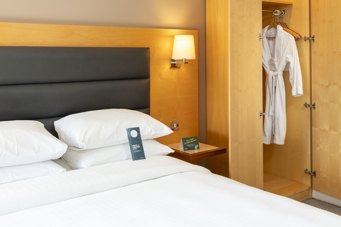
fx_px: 379
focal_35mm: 40
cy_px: 114
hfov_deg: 48.5
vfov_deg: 33.4
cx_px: 170
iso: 125
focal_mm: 40
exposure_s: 1
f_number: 16
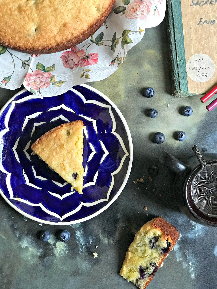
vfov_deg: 33.8
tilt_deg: -87.1
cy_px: 144
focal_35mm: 57
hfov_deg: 25.7
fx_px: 476
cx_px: 108
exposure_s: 1/50
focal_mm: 6.6
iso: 125
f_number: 2.8
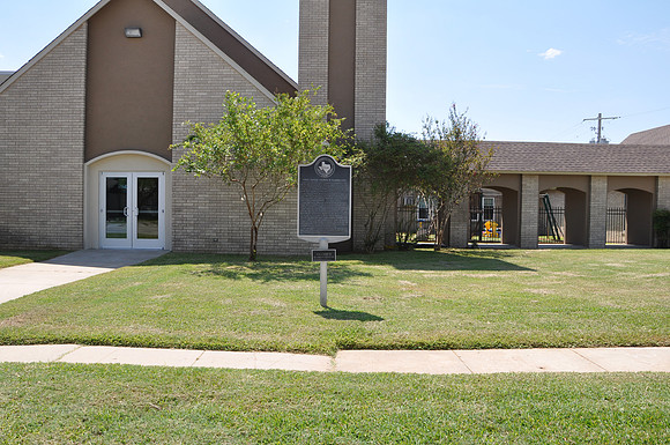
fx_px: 502
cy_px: 222
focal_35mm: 27
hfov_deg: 67.5
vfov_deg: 47.8
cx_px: 335
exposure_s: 1/100
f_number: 10
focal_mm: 18
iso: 200
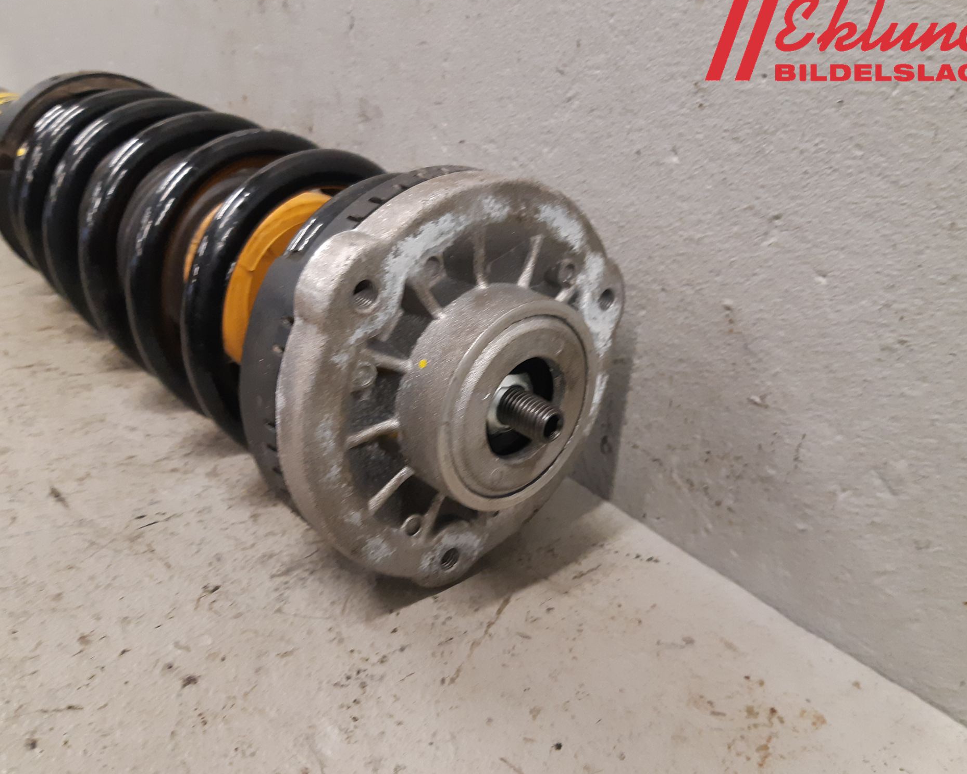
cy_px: 393
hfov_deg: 62.2
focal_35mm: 28
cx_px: 491
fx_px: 801
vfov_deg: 51.5
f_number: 1.7
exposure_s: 1/50
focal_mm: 3.93
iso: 250
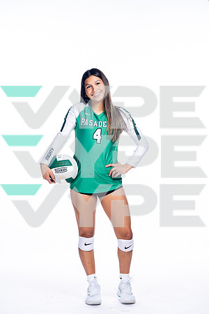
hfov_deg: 13.6
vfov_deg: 20.2
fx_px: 879
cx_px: 104
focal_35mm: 101
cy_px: 157
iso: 400
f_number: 5.6
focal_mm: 101
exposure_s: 1/250
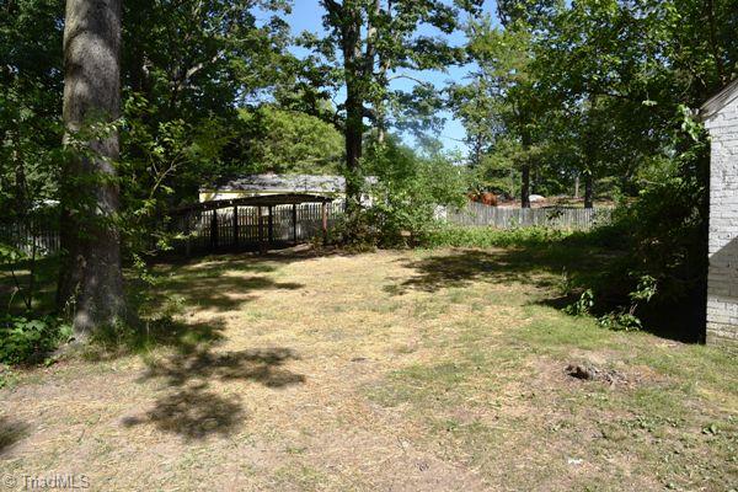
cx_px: 369
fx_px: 492
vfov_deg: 53.1
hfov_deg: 73.7
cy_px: 246
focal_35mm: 24
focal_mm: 24
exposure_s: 1/320
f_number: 9
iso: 200
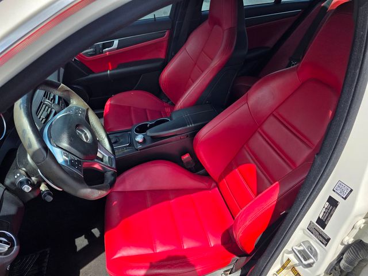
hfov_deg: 73.9
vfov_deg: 58.9
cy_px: 138
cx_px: 184
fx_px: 245
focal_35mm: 23
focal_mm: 6.3
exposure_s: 1/3203
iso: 80
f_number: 1.7
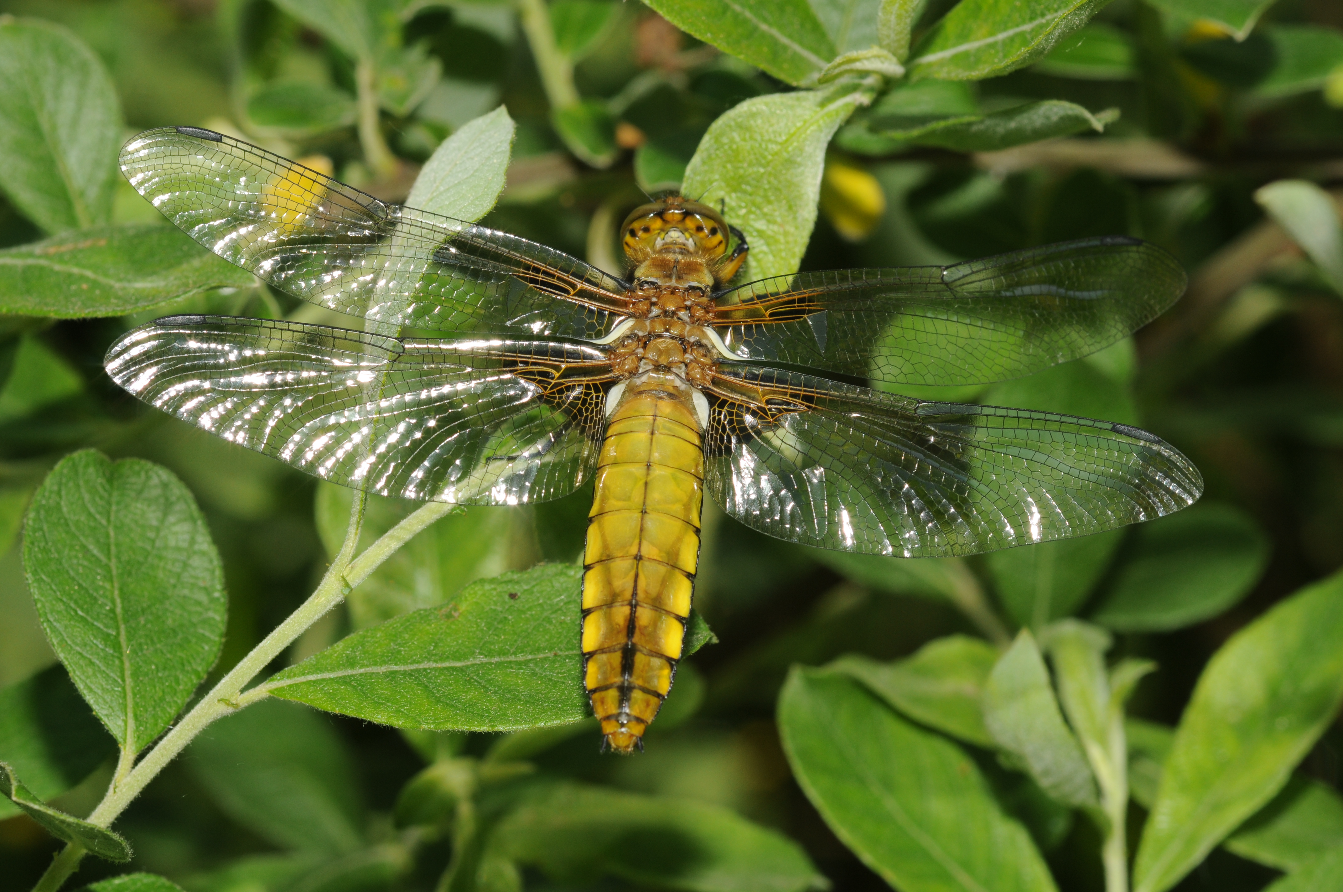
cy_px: 446
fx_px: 5868
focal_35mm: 158
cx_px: 672
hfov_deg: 13.1
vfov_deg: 8.7
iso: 200
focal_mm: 105
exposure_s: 1/160
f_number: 11
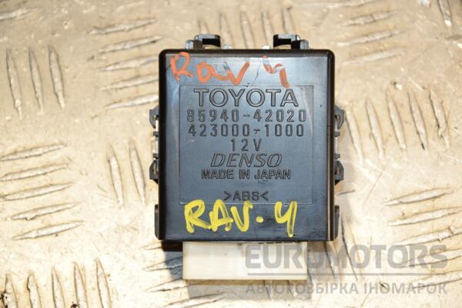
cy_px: 154
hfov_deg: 13.0
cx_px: 231
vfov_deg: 8.7
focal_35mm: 158
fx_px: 2021
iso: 800
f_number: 7.1
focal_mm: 105
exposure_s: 1/200
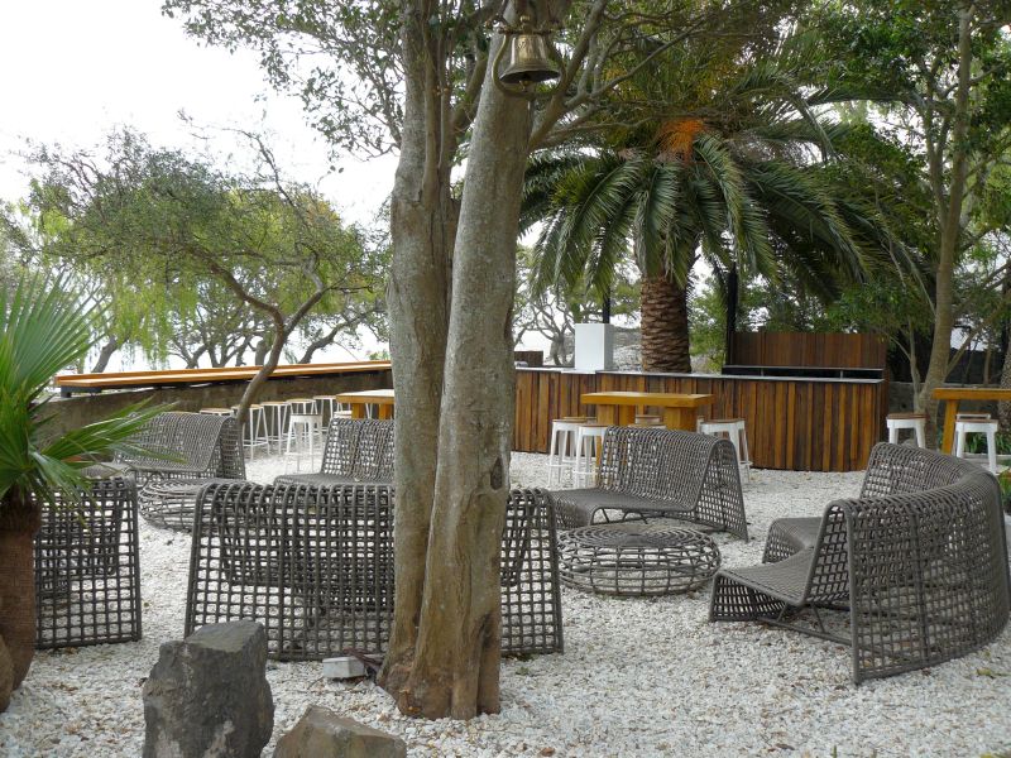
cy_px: 379
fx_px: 1051
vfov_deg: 39.7
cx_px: 506
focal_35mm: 36
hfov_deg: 51.4
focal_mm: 6
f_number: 4
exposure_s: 1/160
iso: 100
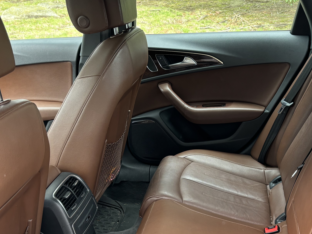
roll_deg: -1.4
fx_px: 415
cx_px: 174
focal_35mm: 46
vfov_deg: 31.3
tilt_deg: -23.6
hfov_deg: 41.2
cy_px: 154
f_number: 1.6
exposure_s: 1/121
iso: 100
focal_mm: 5.96
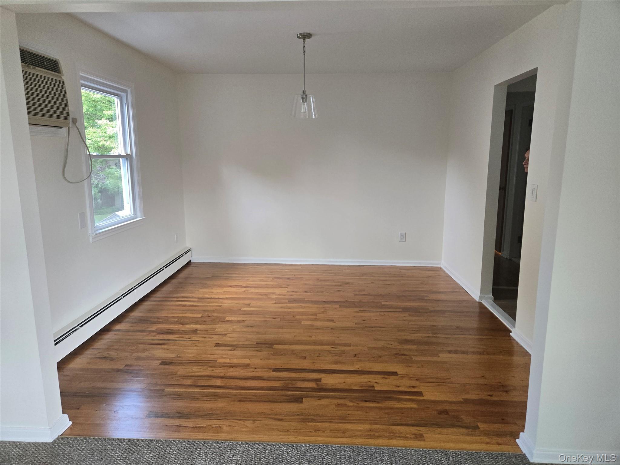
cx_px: 310
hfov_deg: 73.9
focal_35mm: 23
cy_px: 232
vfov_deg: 58.9
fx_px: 412
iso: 160
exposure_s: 1/180
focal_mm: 5.4
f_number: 1.8
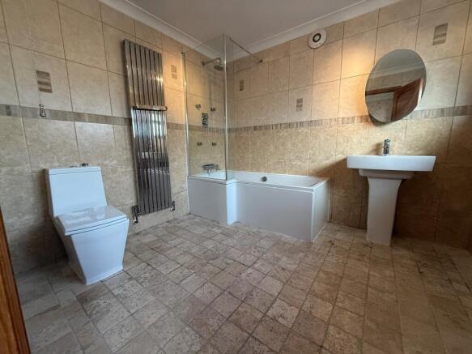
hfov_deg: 102.1
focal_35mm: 14
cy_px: 177
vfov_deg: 85.7
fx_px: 191
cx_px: 236
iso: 250
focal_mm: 2.22
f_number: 2.2
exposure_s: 1/100
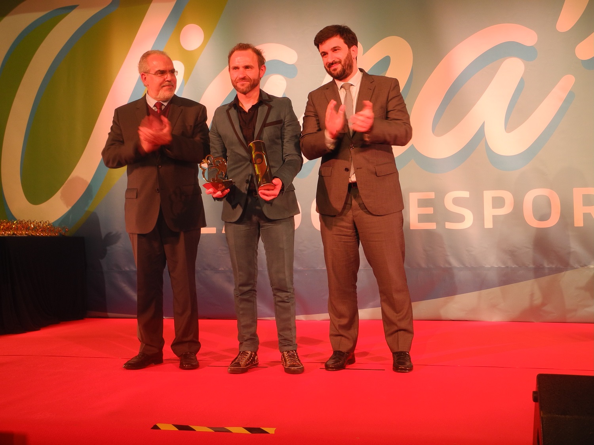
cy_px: 222
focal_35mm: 41
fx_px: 704
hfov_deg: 45.8
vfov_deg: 35.1
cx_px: 297
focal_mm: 8.8
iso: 140
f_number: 3.2
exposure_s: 1/30
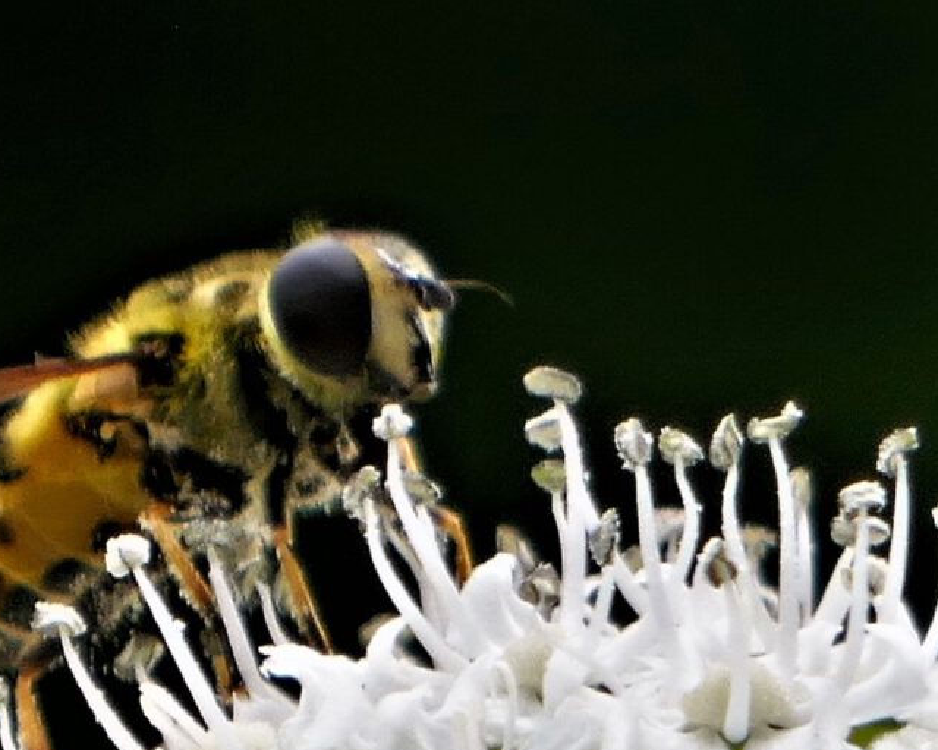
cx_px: 215
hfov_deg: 5.2
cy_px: 498
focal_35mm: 375
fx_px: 10410
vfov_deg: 4.1
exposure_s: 1/250
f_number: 6.3
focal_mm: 91
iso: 125
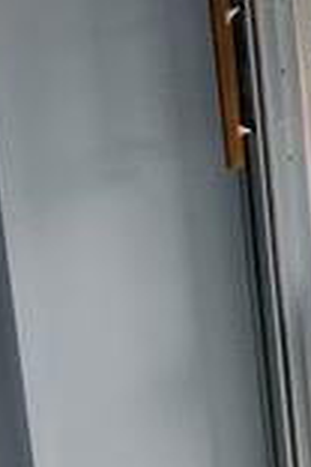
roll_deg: +1.4
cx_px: 685
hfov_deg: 10.9
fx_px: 1438
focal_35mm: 111
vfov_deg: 18.0
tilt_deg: -10.7
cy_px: -3
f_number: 1.8
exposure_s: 1/122
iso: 40
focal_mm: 4.25
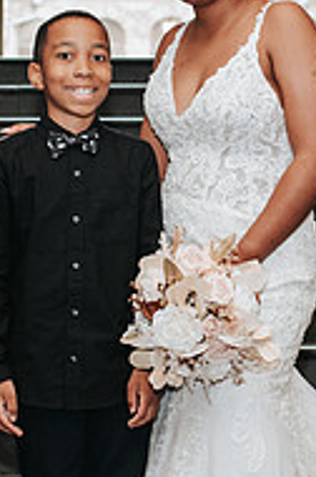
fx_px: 1665
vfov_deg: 16.3
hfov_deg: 10.8
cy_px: 213
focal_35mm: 126
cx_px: 188
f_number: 3.2
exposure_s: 1/125
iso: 1000
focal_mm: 35
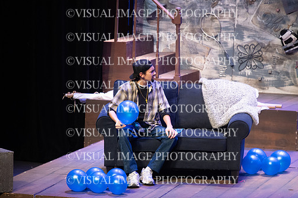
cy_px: 97
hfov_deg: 4.8
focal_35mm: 428
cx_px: 152
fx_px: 3543
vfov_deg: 3.2
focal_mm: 370
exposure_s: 1/160
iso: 5000
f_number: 6.3
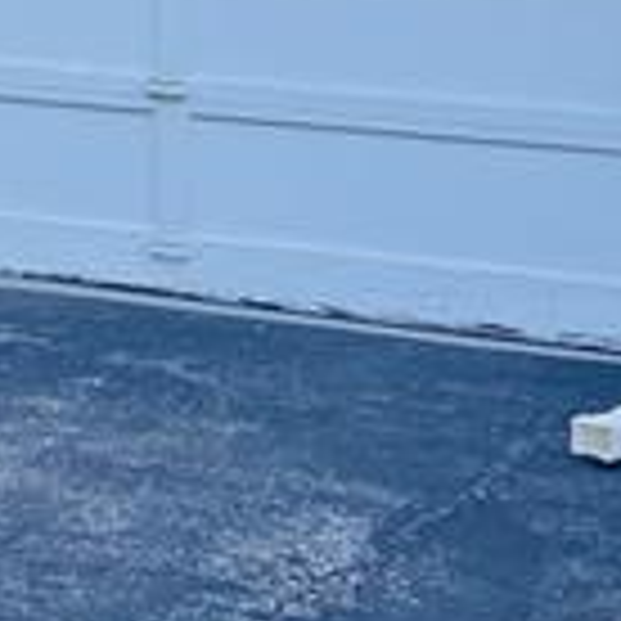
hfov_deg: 9.6
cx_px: -590
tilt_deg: +4.2
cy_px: -324
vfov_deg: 9.9
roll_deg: -2.8
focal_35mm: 171
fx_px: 3471
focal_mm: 5.7
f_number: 1.5
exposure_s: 1/434
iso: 50
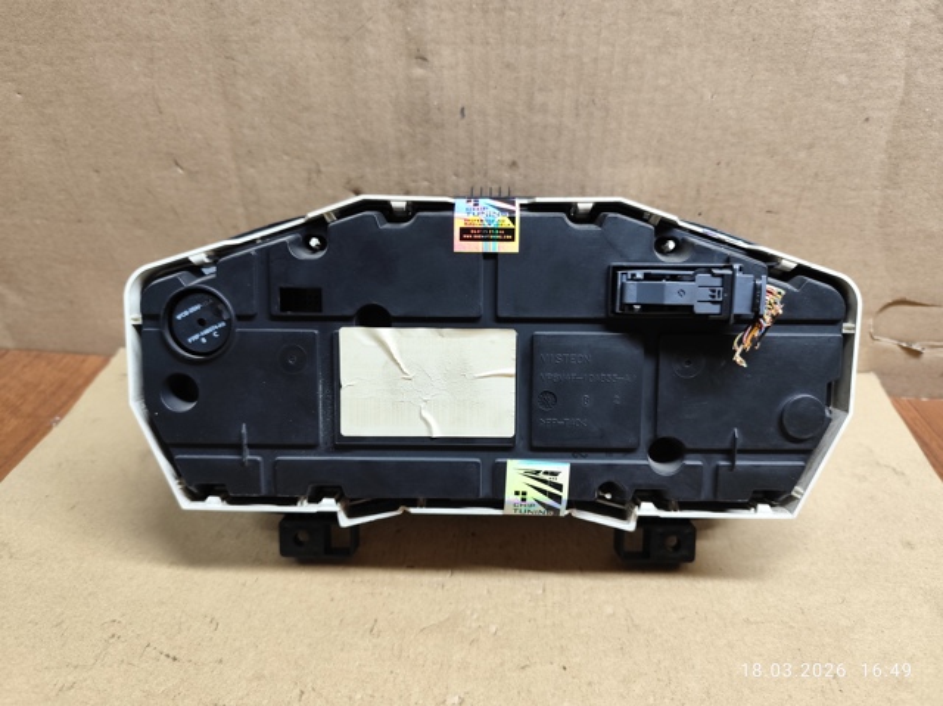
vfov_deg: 58.8
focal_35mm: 23
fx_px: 626
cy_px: 353
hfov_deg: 74.0
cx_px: 472
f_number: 1.65
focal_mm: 6.19
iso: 400
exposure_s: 1/100
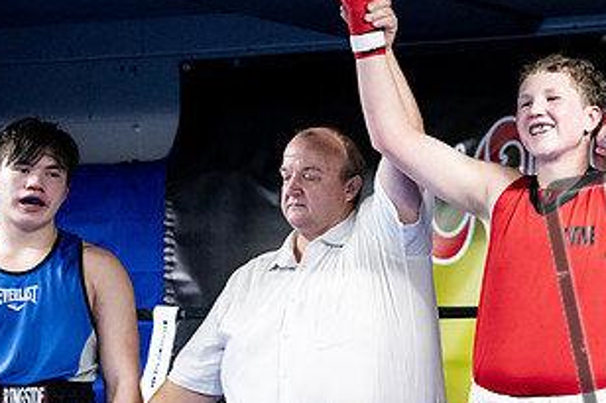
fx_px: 2221
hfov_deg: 15.4
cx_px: 547
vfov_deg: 10.4
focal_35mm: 132
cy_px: 213
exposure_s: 1/1000
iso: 10000
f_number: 2.8
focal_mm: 70
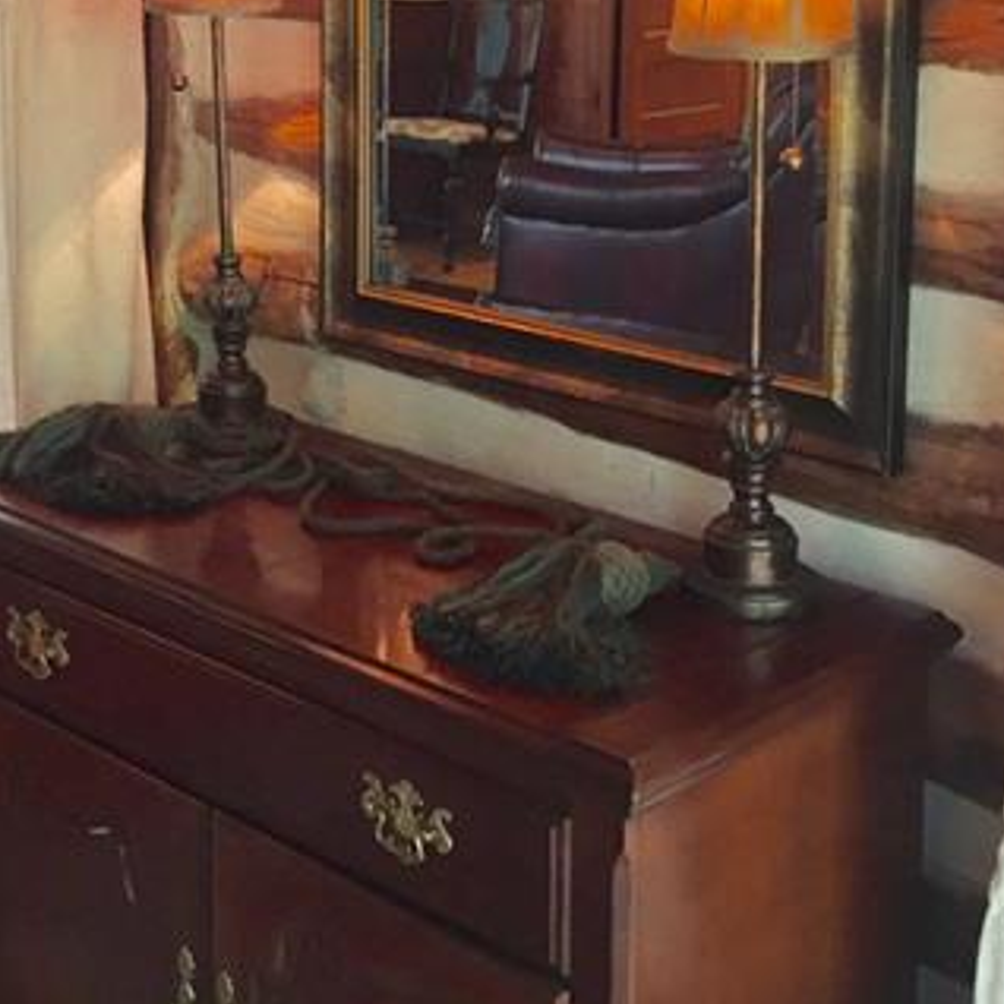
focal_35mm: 62
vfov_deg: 27.0
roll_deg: +0.8
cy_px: 148
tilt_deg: -7.9
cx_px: 145
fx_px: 2034
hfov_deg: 27.0
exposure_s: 1/30
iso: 64
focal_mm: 4.15
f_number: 2.2
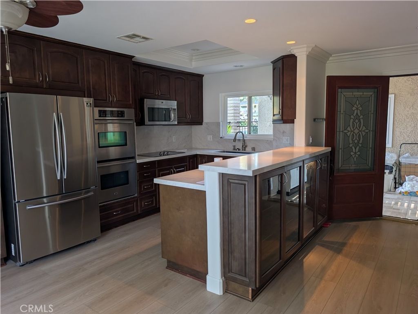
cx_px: 209
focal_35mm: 24
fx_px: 290
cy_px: 157
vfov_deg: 56.9
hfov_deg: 71.5
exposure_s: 1/120
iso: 24
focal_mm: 6.9
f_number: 1.68
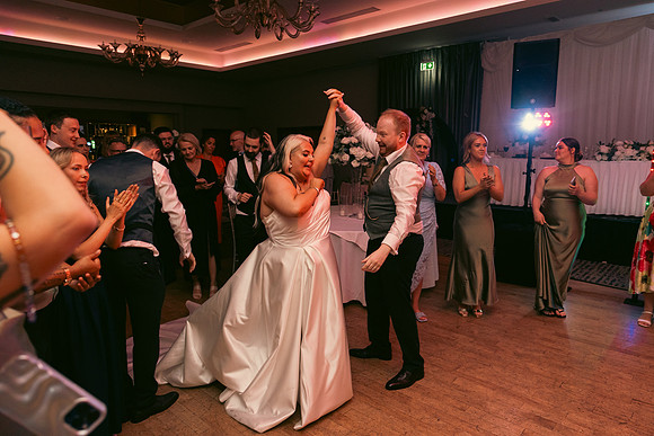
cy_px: 218
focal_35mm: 24
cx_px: 327
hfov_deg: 73.7
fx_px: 436
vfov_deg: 53.2
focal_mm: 24
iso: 2500
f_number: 3.5
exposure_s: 1/160
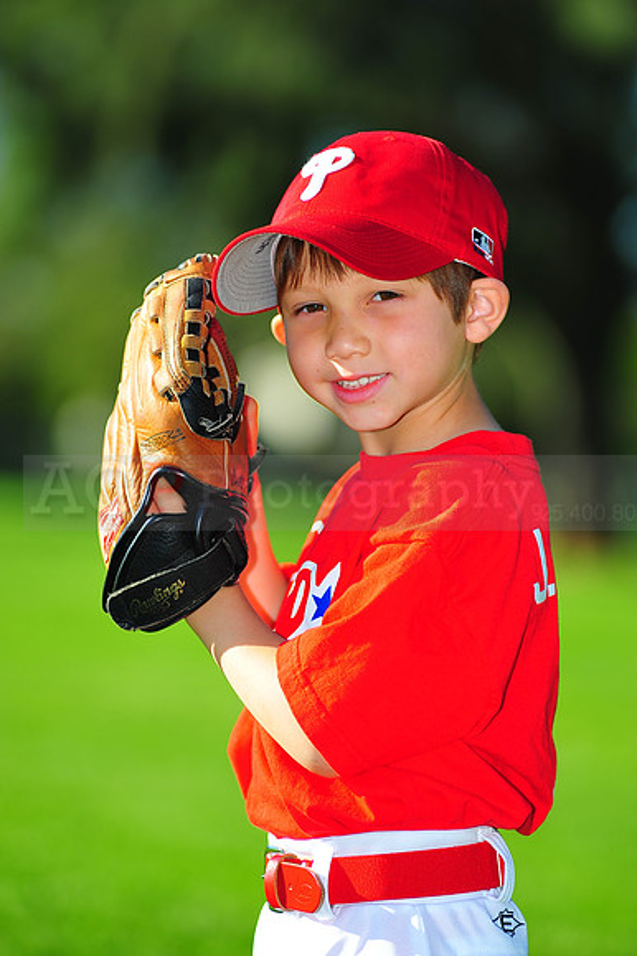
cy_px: 478
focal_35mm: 180
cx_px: 318
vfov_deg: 11.4
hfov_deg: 7.6
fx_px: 4783
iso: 200
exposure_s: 1/1000
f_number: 4
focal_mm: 180
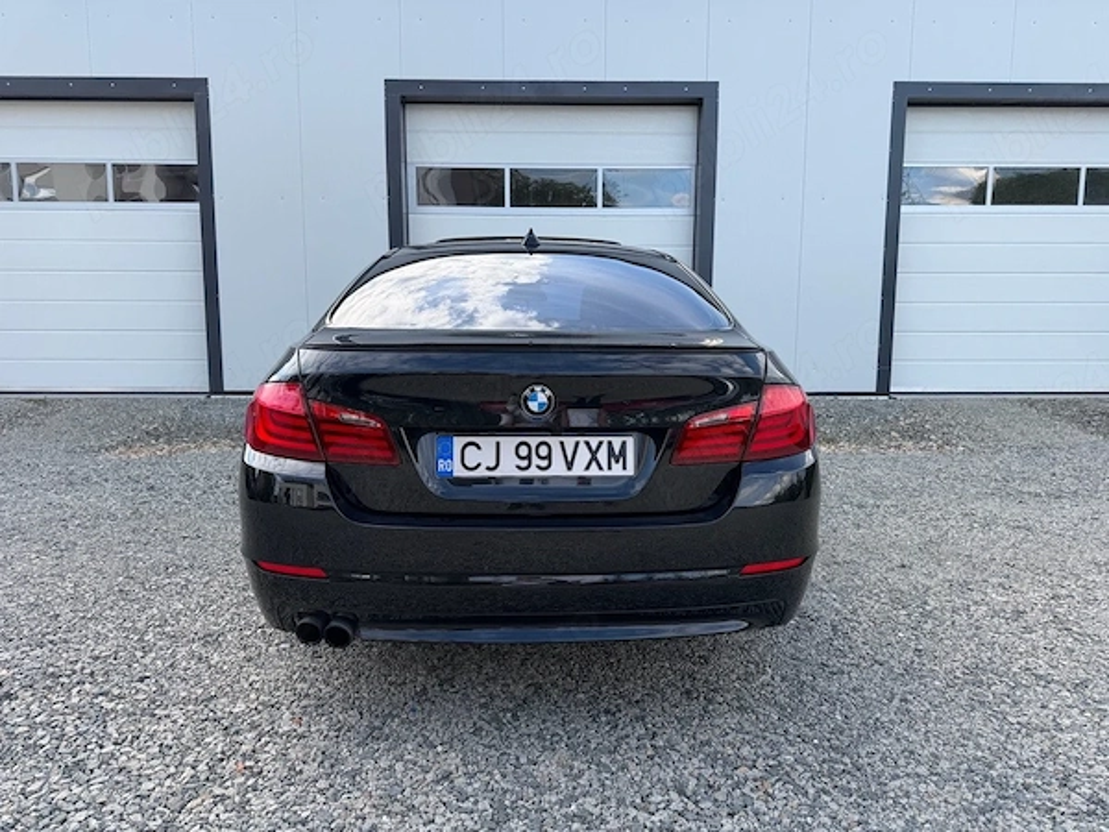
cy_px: 416
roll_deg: +0.1
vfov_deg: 56.8
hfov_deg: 71.6
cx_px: 554
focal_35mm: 24
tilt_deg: -6.8
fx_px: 769
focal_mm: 6.76
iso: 80
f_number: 1.78
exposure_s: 1/1075
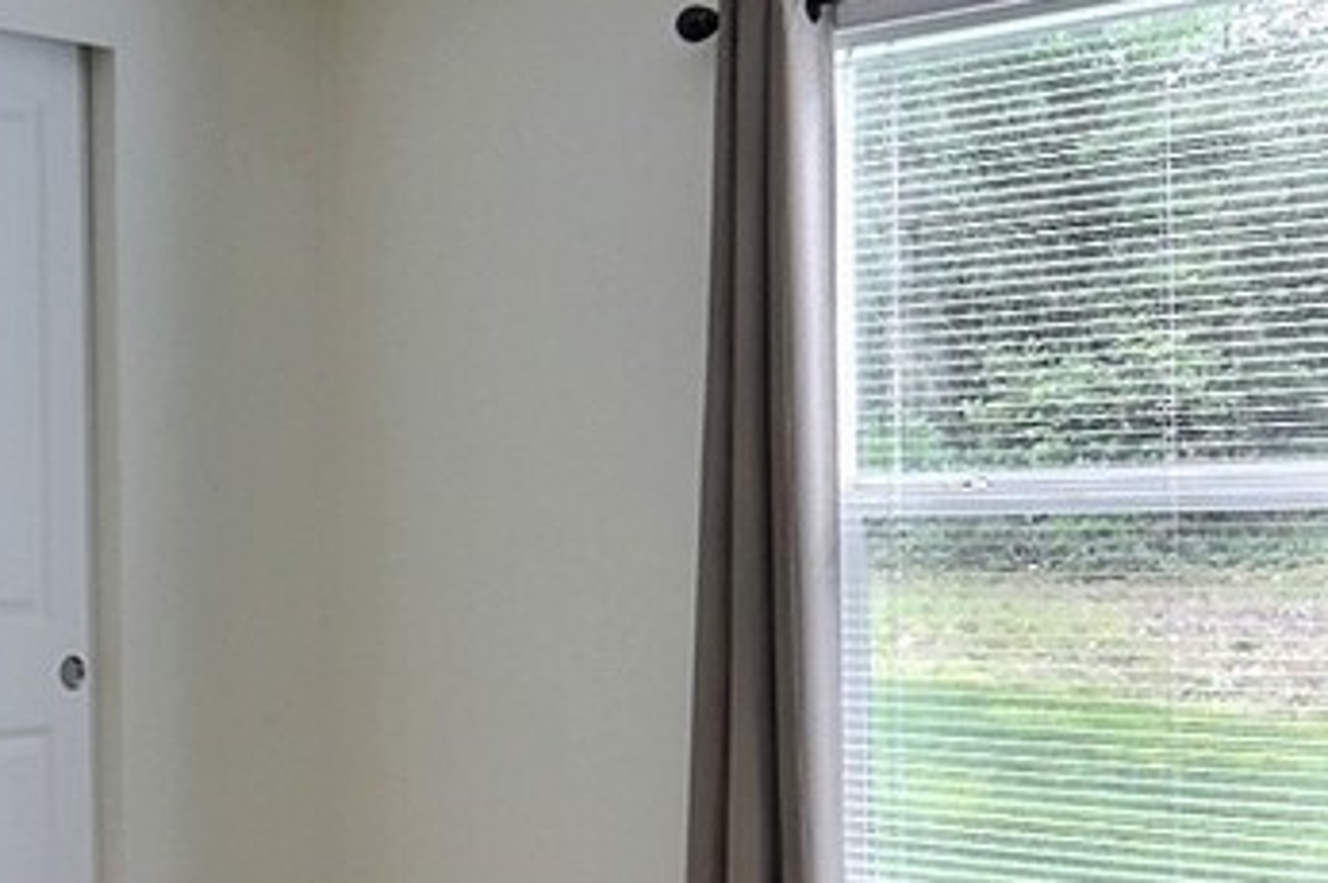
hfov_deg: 27.9
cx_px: -119
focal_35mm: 66
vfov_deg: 20.5
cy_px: 530
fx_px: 2432
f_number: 8
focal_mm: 14
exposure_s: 1/2
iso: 400
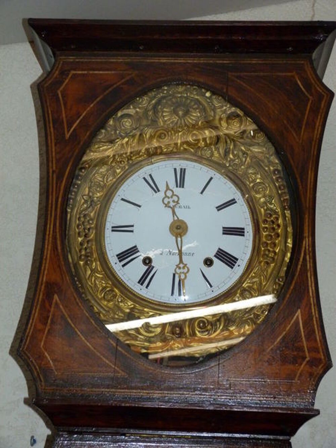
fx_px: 932
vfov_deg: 27.0
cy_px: 224
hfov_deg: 20.4
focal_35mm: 72
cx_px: 168
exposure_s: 1/8
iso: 400
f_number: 3.3
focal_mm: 12.9
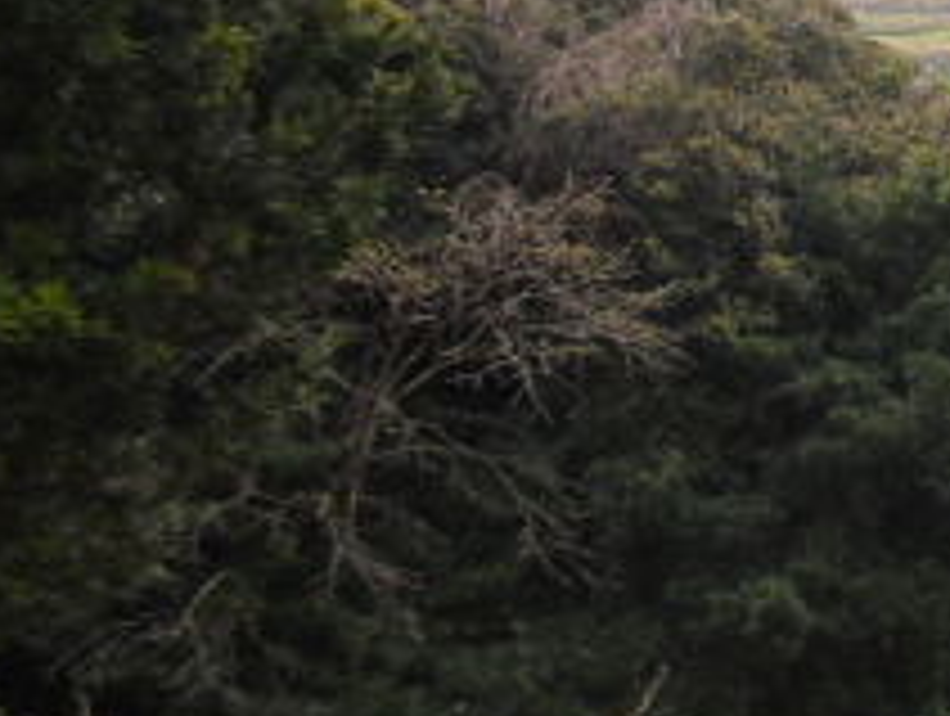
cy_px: 23
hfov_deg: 16.8
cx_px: 1310
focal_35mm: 109
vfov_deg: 13.5
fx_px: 2997
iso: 100
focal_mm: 6.3
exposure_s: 1/80
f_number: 7.8
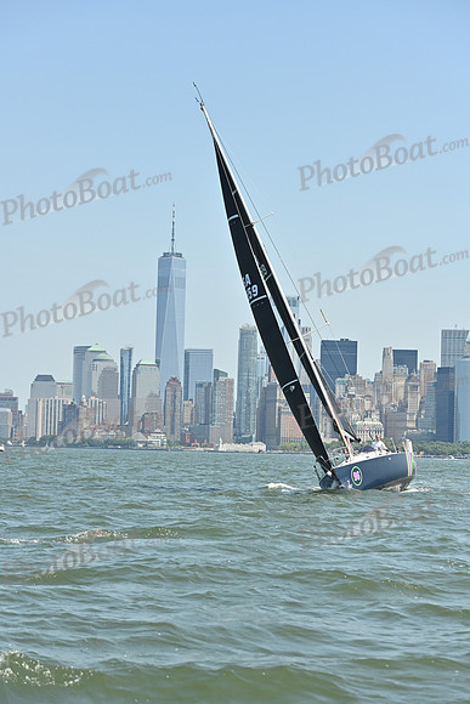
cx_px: 235
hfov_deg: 15.2
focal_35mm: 90
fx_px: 1761
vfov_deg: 22.6
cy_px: 352
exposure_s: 1/2000
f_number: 6.3
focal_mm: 90
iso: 320
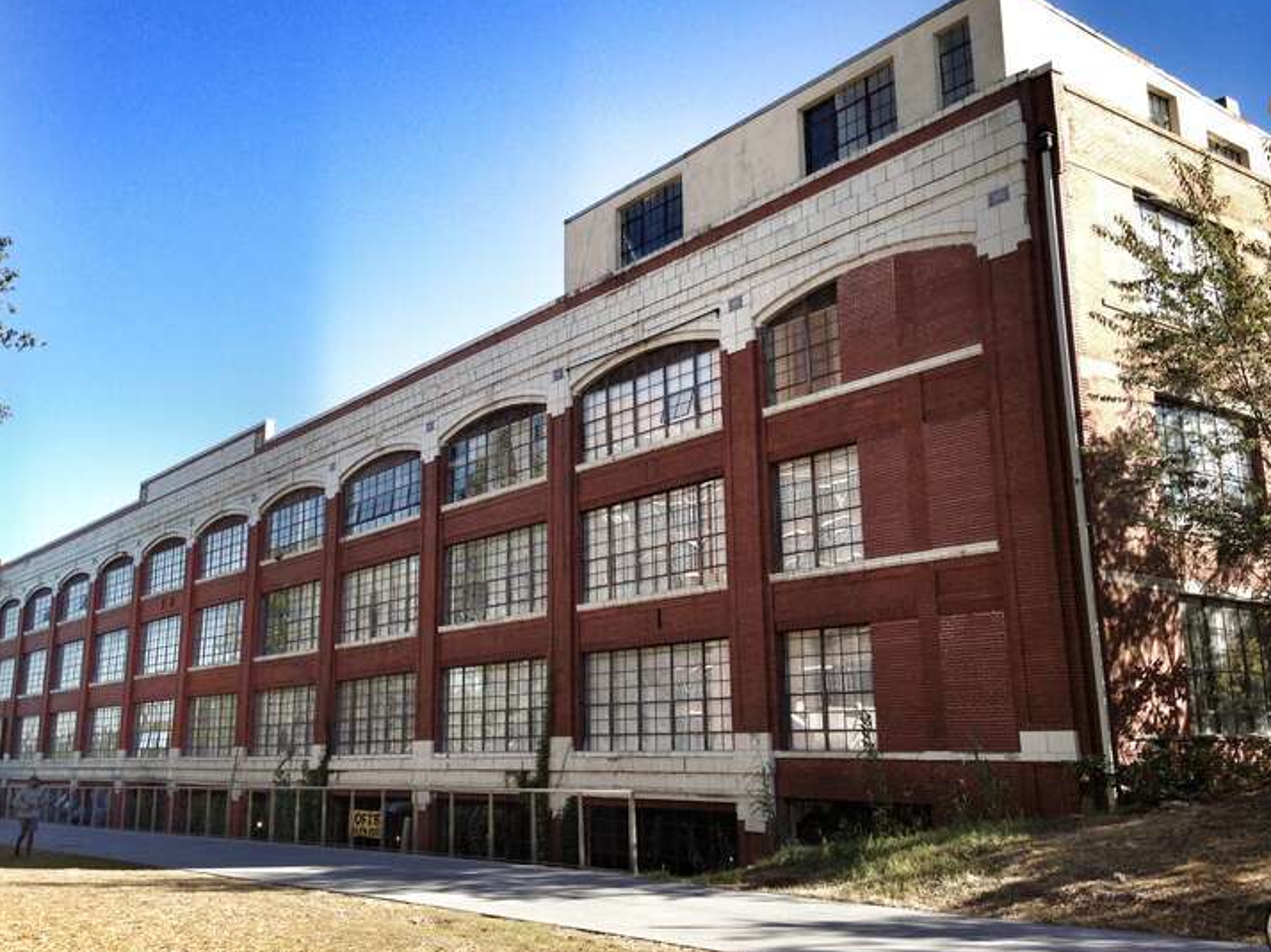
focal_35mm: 37
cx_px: 563
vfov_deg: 38.6
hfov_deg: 50.0
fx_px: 1358
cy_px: 431
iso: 50
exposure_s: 1/577
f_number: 2.4
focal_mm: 4.13
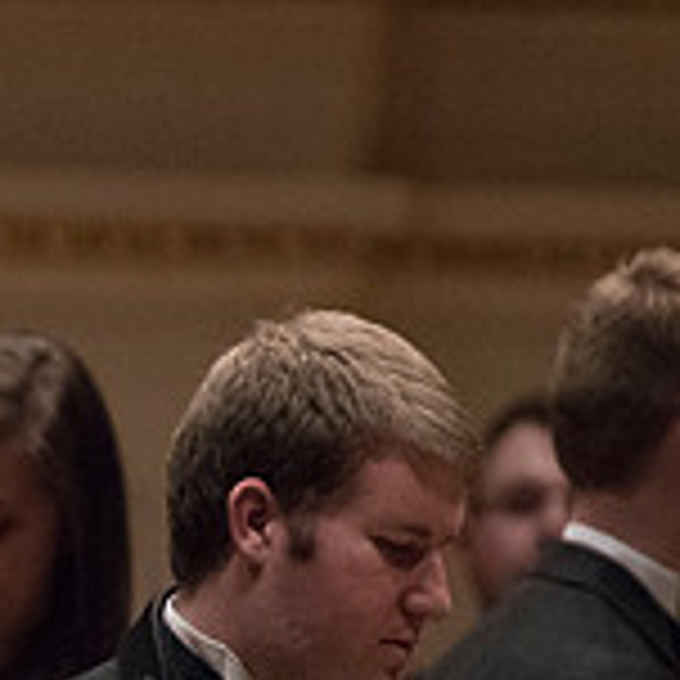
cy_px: 399
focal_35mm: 1306
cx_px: -441
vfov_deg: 1.3
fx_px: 29026
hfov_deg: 1.3
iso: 12800
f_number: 5.6
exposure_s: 1/500
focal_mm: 400
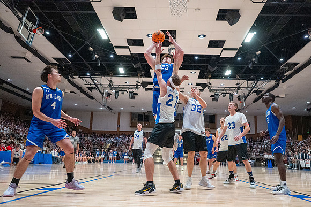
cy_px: 113
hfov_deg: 65.6
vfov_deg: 46.6
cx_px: 170
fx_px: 240
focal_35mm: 28
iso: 8000
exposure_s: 1/1000
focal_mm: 25.5
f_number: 2.8
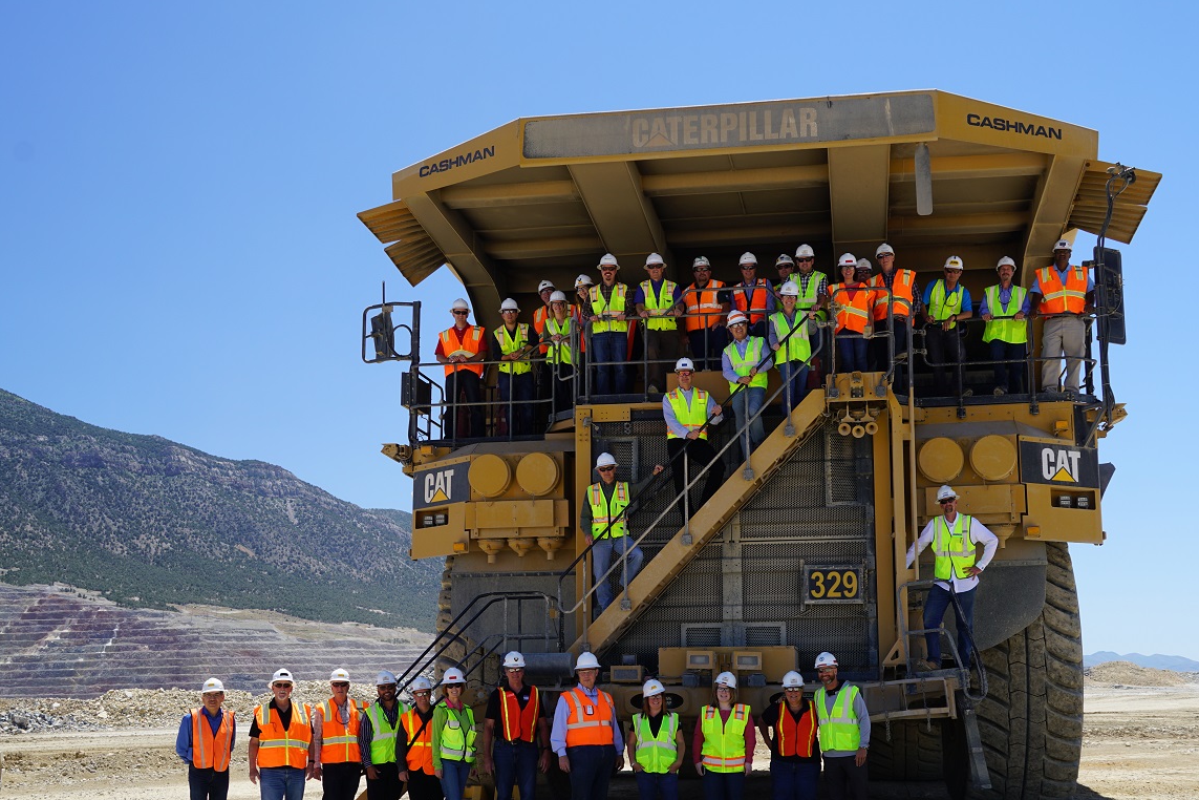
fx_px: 1399
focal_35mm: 42
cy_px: 521
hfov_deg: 46.4
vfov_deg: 31.7
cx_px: 650
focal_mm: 32
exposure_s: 1/100
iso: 100
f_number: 6.3
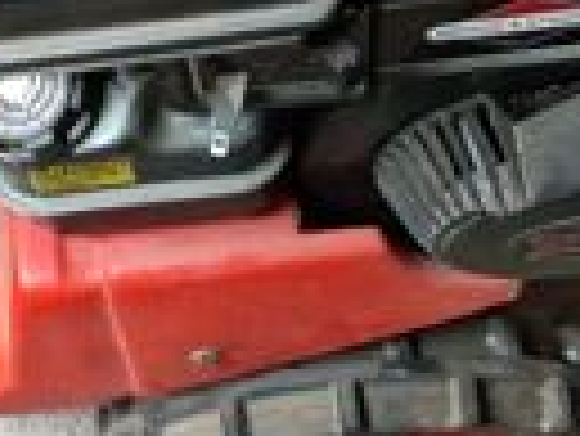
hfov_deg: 20.1
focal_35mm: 97
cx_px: 148
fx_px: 1627
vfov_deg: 15.2
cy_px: 290
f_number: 1.8
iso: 1446
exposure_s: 1/20
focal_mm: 3.96
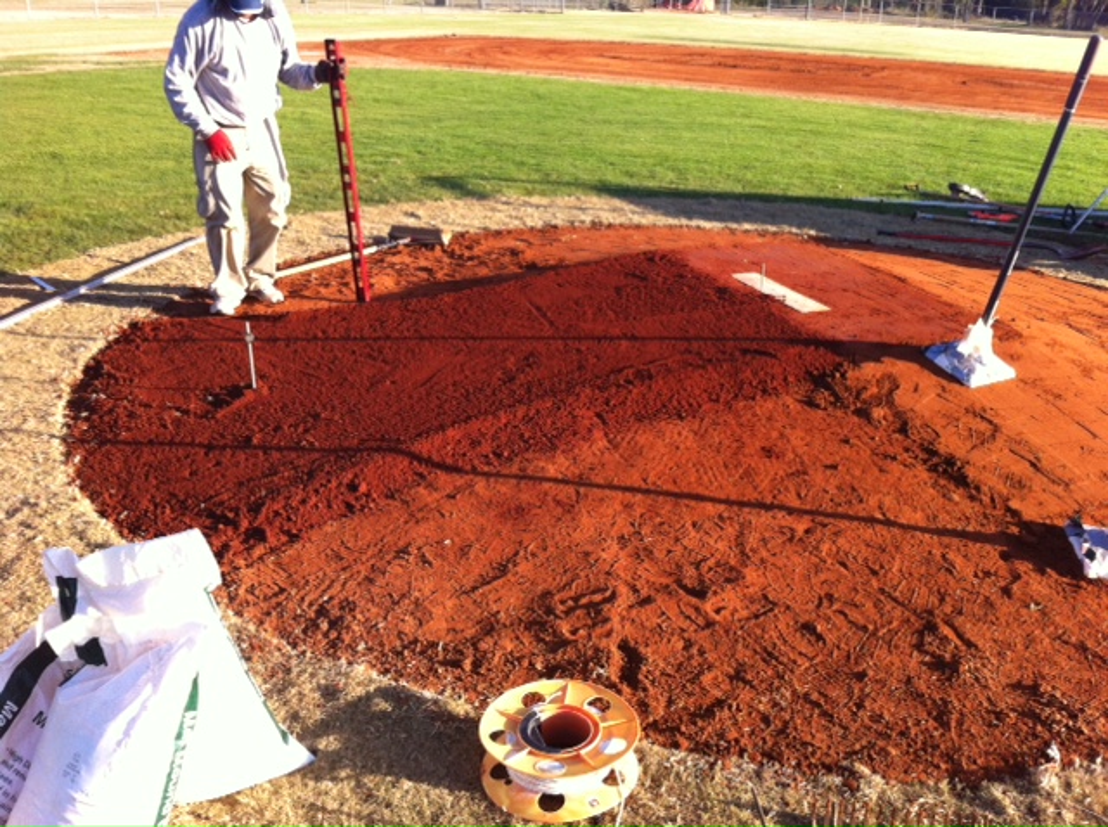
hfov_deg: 52.7
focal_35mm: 35
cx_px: 554
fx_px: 1119
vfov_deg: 40.6
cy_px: 414
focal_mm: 3.85
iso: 80
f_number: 2.8
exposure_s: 1/321
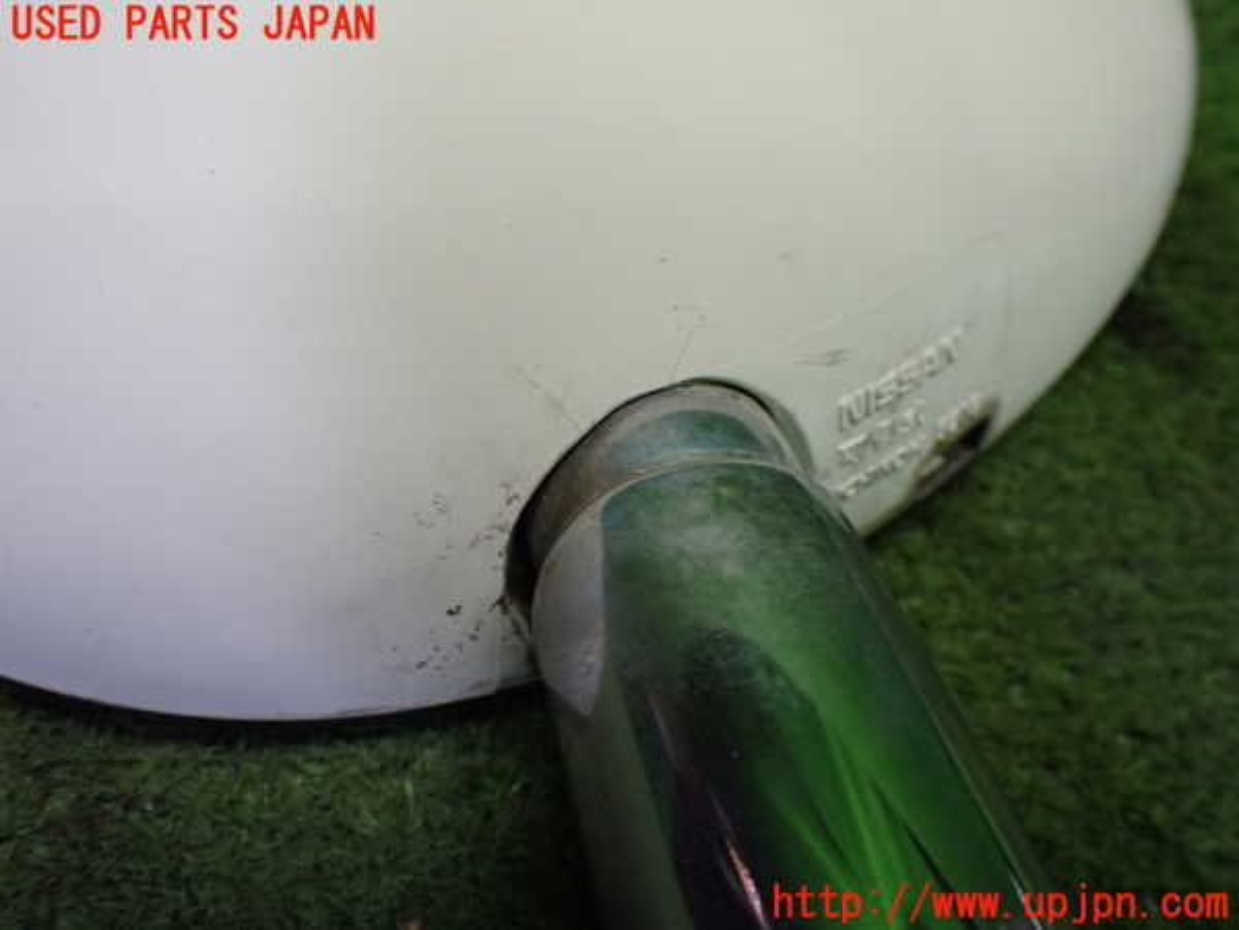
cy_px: 465
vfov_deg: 39.7
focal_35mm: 36
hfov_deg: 51.4
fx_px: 1289
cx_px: 620
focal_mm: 6.37
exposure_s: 1/160
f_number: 2.5
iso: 400
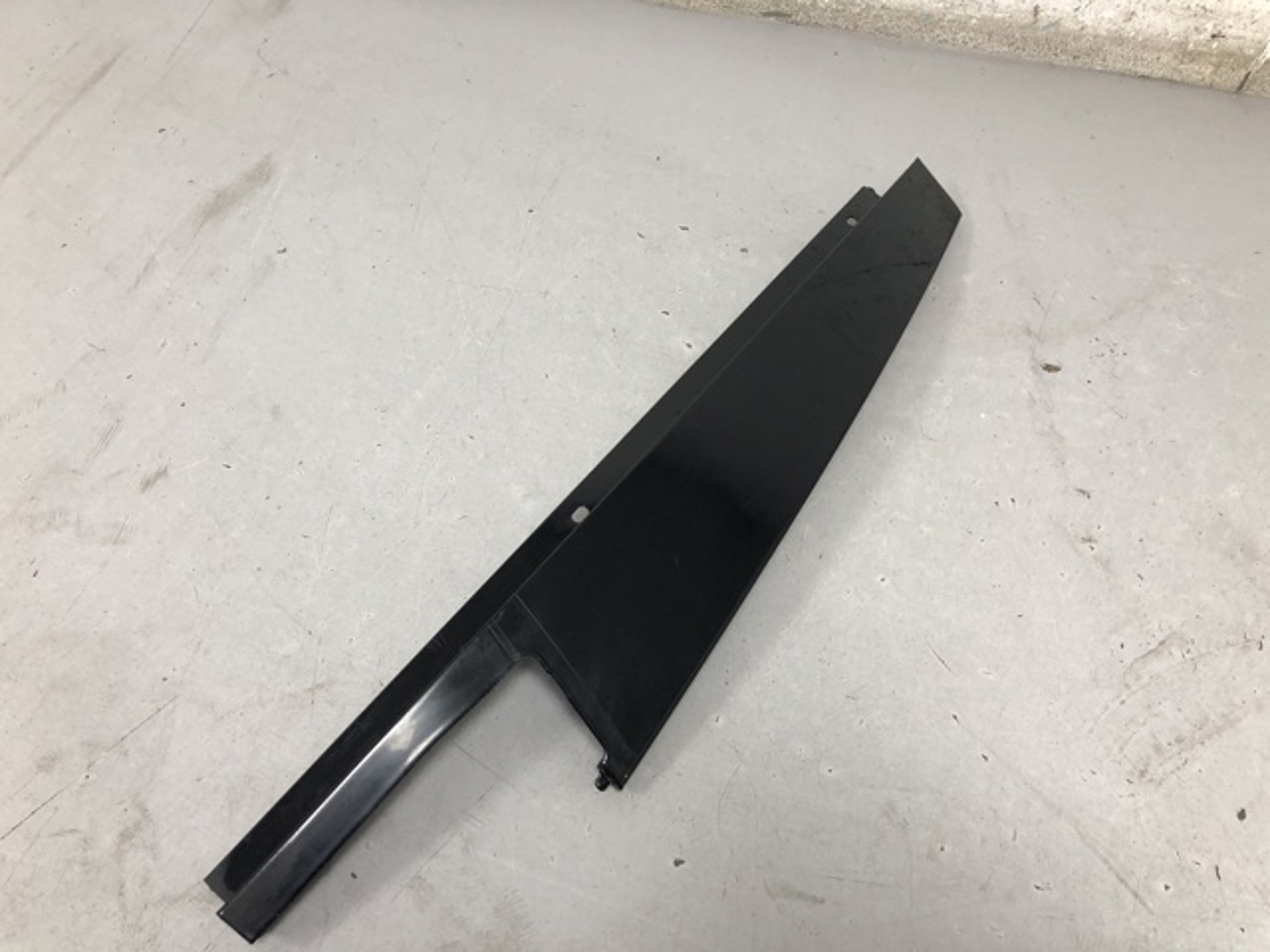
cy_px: 476
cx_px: 635
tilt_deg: -55.8
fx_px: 1027
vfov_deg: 49.7
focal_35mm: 28
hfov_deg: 63.4
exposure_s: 1/33
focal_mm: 4
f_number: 1.8
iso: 40
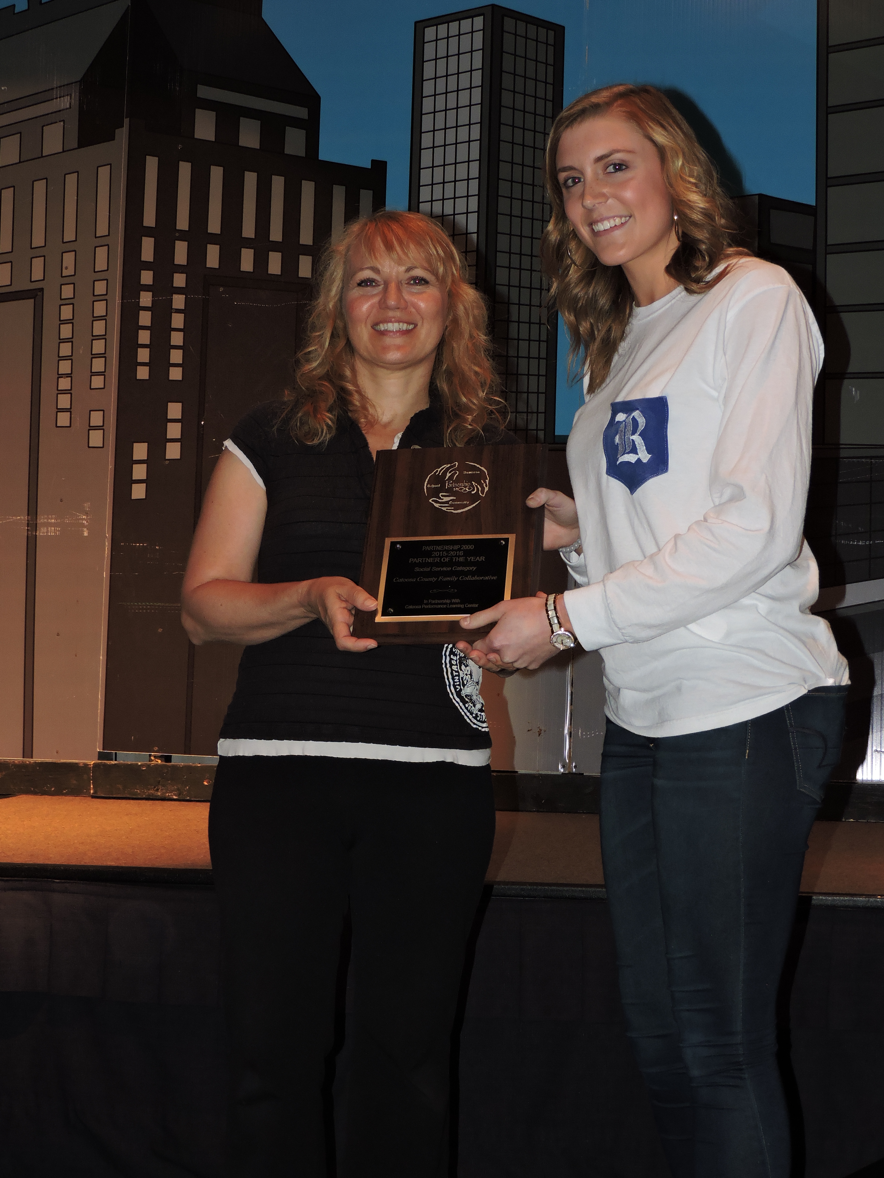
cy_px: 589
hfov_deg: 24.4
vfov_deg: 32.2
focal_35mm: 60
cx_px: 442
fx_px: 2043
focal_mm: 10.7
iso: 200
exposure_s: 1/40
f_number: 3.7
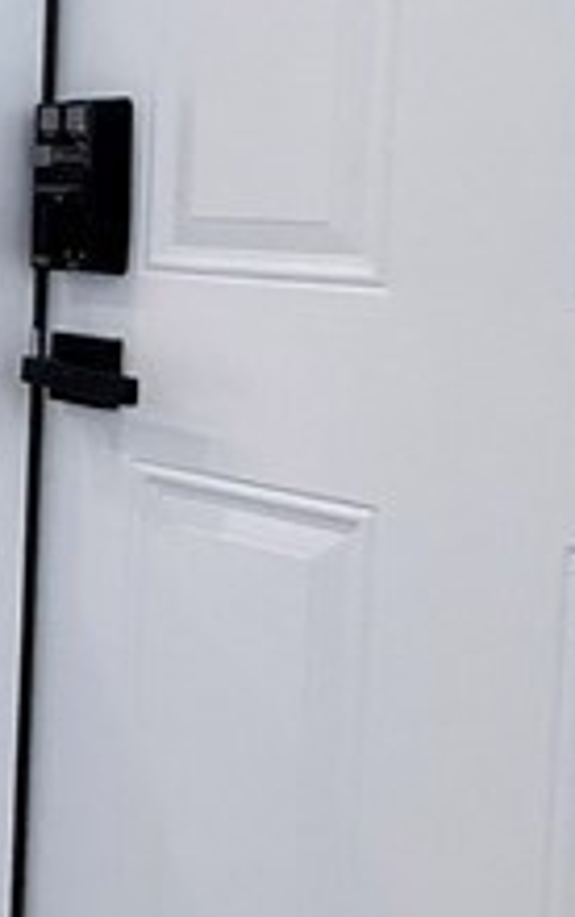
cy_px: 288
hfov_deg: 10.0
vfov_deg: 29.5
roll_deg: +0.1
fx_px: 1726
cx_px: -1371
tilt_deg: -2.8
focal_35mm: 69
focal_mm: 2.22
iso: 80
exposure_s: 1/120
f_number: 2.2
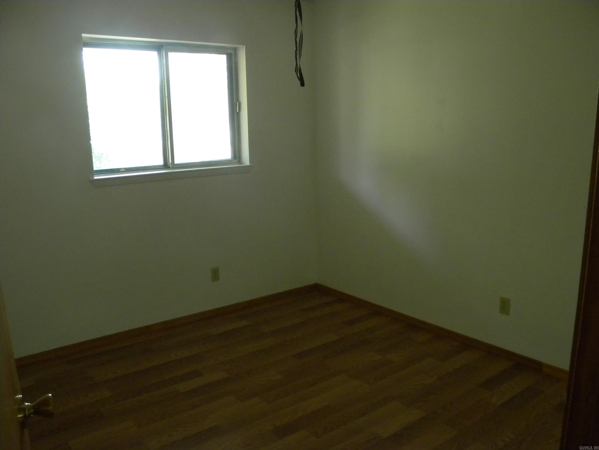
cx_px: 300
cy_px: 225
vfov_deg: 49.7
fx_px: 485
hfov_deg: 63.4
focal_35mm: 28
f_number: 3.5
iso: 400
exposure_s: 1/36.7
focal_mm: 5
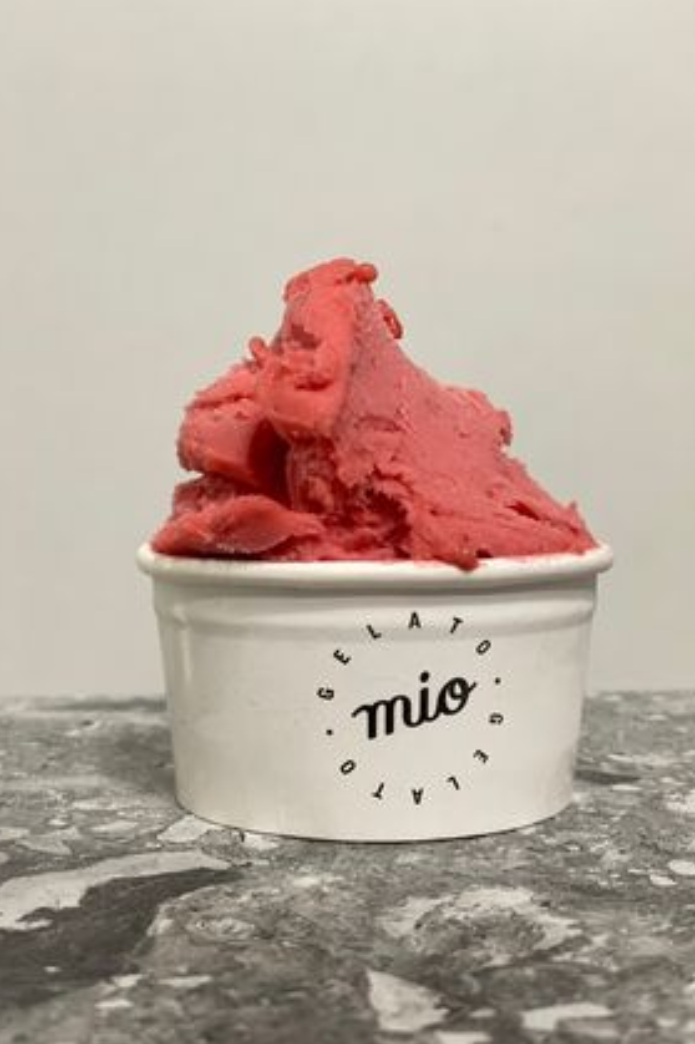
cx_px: 334
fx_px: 1594
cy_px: 523
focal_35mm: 55
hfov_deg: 24.6
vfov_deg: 36.3
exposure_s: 1/50
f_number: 2
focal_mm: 6
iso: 125
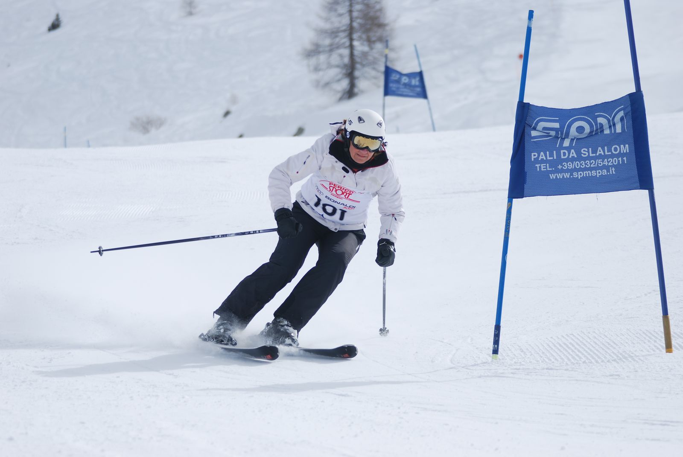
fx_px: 4274
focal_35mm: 225
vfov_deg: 6.1
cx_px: 342
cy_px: 228
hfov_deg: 9.1
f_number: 5
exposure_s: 1/1250
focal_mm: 150
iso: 100
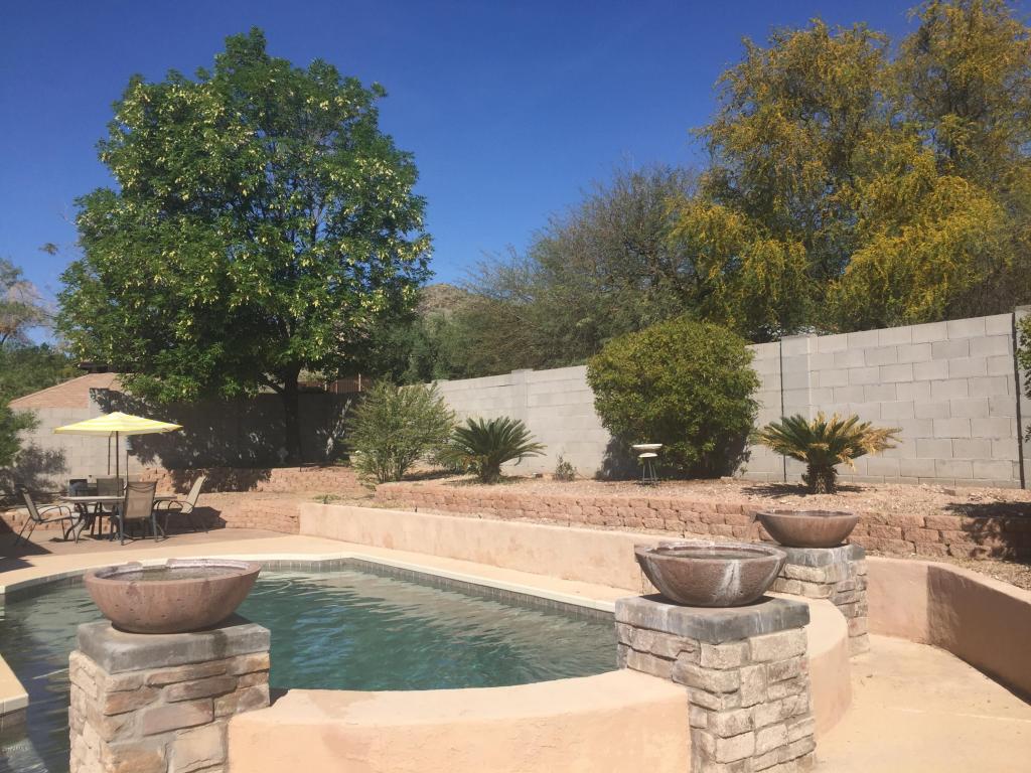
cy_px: 386
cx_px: 516
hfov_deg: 61.7
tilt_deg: +3.9
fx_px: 864
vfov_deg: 48.2
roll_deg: +0.4
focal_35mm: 29
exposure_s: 1/2639
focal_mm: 4.15
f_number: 2.2
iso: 32
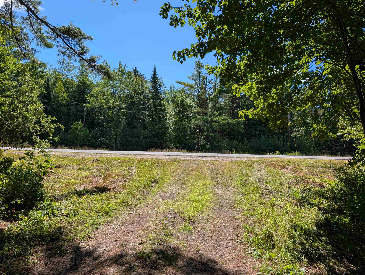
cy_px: 138
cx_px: 182
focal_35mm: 24
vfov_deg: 56.9
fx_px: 253
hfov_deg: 71.5
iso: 23
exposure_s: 1/1087
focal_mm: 6.9
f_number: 1.68
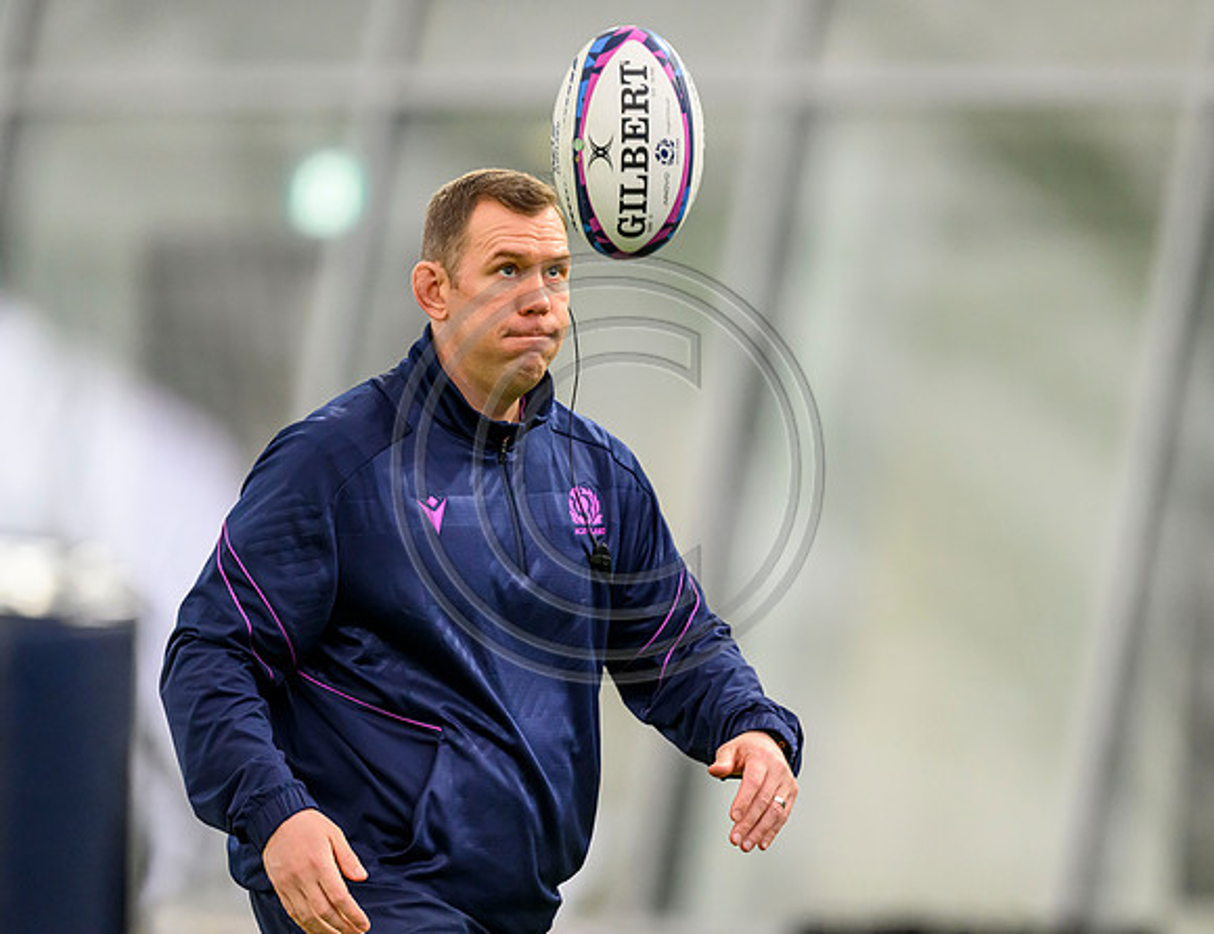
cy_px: 464
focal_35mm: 456
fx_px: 16138
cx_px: 645
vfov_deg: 3.3
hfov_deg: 4.3
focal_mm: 400
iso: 5000
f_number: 3.5
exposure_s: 1/1600
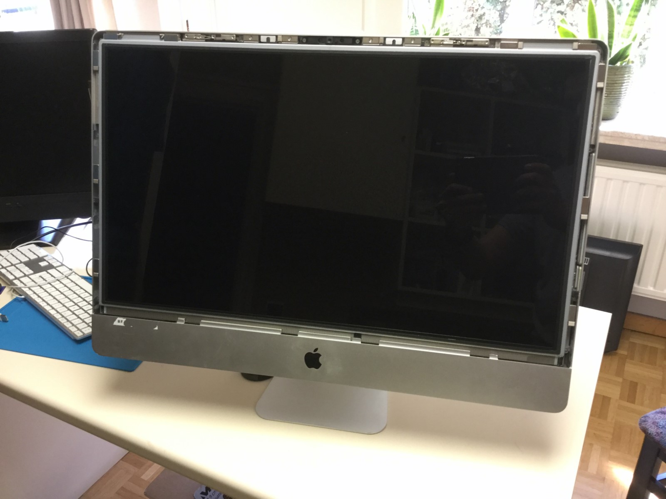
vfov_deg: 45.4
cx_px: 333
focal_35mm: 31
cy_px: 250
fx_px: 596
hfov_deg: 58.4
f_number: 2.4
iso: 100
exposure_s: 1/33
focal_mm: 3.3
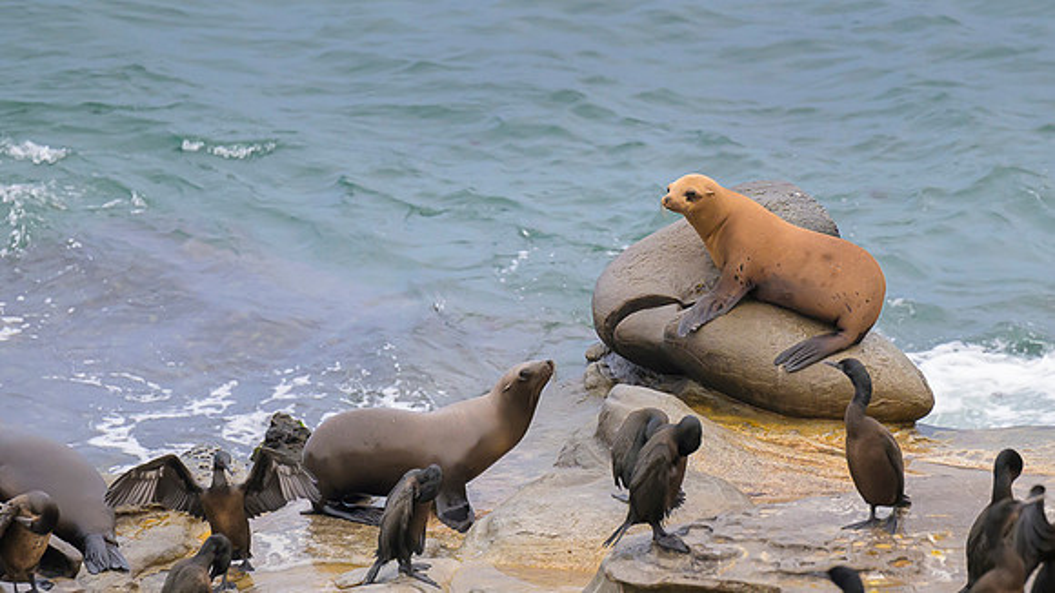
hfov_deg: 6.1
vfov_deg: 3.4
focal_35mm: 355
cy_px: 284
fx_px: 9924
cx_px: 695
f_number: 3.5
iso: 1600
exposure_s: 1/500
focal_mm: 195
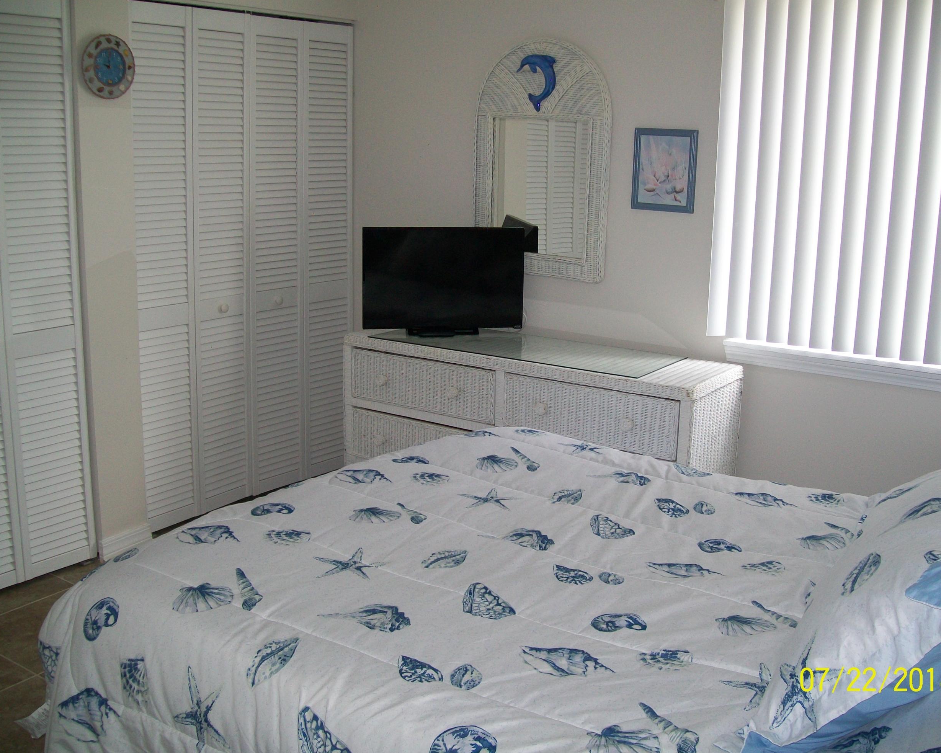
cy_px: 382
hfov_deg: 50.3
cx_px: 496
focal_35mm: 36
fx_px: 1003
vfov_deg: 41.2
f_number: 2.7
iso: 64
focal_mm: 6.1
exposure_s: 1/60
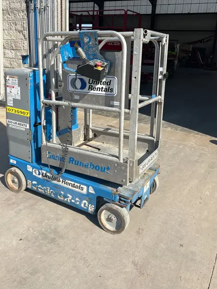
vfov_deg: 56.3
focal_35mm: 32
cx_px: 93
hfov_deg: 44.0
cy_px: 114
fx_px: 267
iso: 50
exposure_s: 1/3311
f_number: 1.6
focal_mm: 5.96
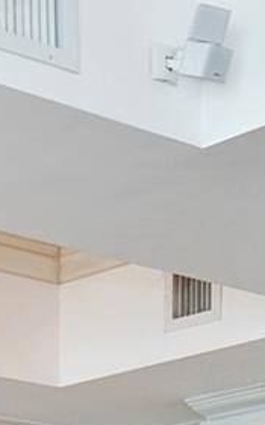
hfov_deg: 8.3
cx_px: -236
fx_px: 1749
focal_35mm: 151
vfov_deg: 12.7
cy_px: 758
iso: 250
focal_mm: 26
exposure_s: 1/25
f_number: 6.3
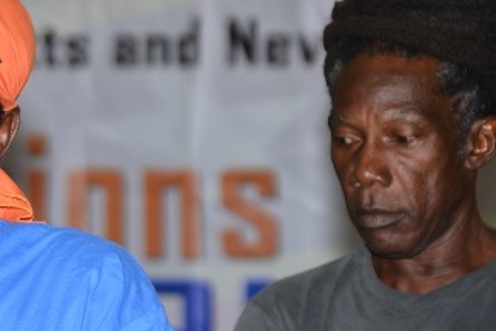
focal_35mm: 397
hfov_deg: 5.2
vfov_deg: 3.5
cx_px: 89
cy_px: 199
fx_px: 5472
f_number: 6
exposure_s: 1/60
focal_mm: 200
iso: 500
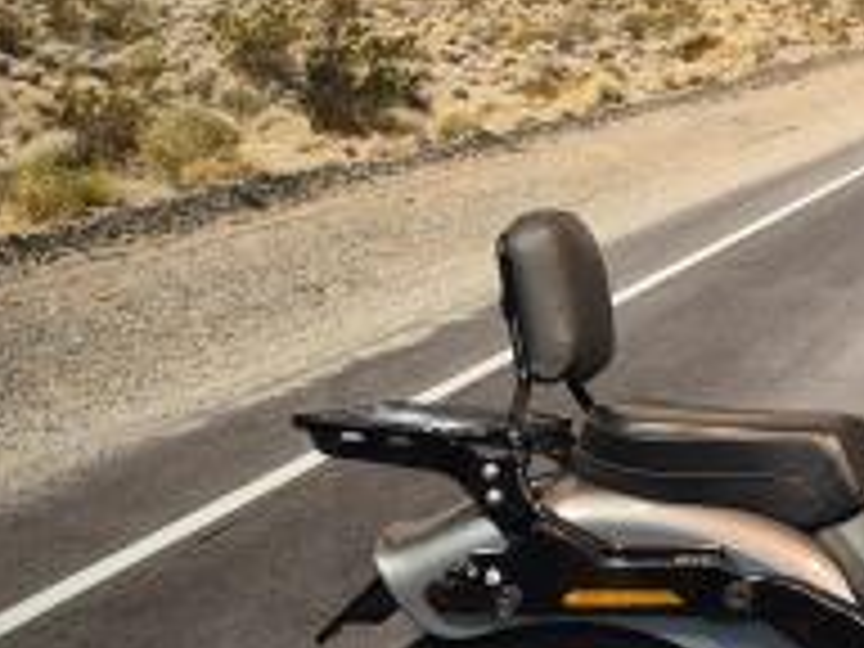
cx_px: 1242
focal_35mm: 96
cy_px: 288
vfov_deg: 15.4
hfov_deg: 18.4
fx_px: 2396
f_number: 1.8
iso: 250
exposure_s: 1/100
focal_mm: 5.4
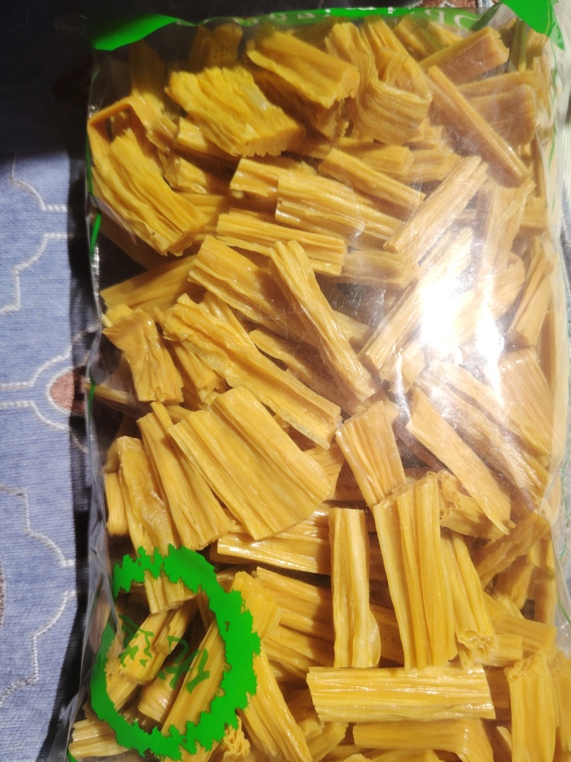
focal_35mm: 28
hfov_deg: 49.6
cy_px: 406
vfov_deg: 63.4
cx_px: 322
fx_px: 616
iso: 100
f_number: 1.75
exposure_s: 1/689
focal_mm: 5.25
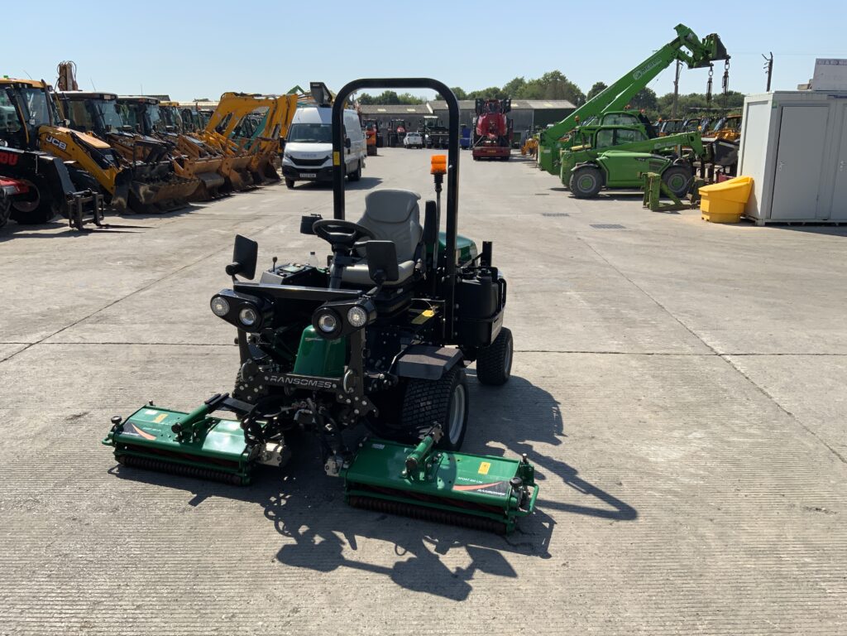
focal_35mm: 29
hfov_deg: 61.7
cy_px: 318
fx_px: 710
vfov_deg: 48.2
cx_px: 424
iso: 16
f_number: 1.8
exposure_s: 1/2227
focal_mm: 3
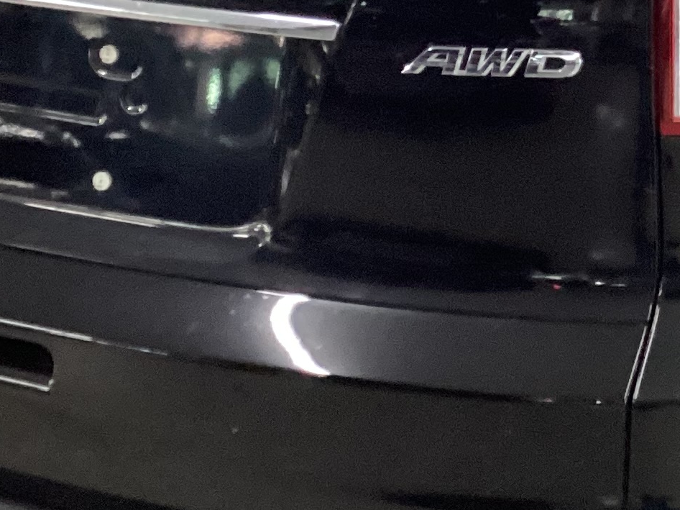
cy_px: 28
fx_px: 2101
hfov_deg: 18.3
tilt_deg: -17.3
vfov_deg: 13.7
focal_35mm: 107
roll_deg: +0.4
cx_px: 475
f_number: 2.4
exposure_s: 1/50
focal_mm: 3.3
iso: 320
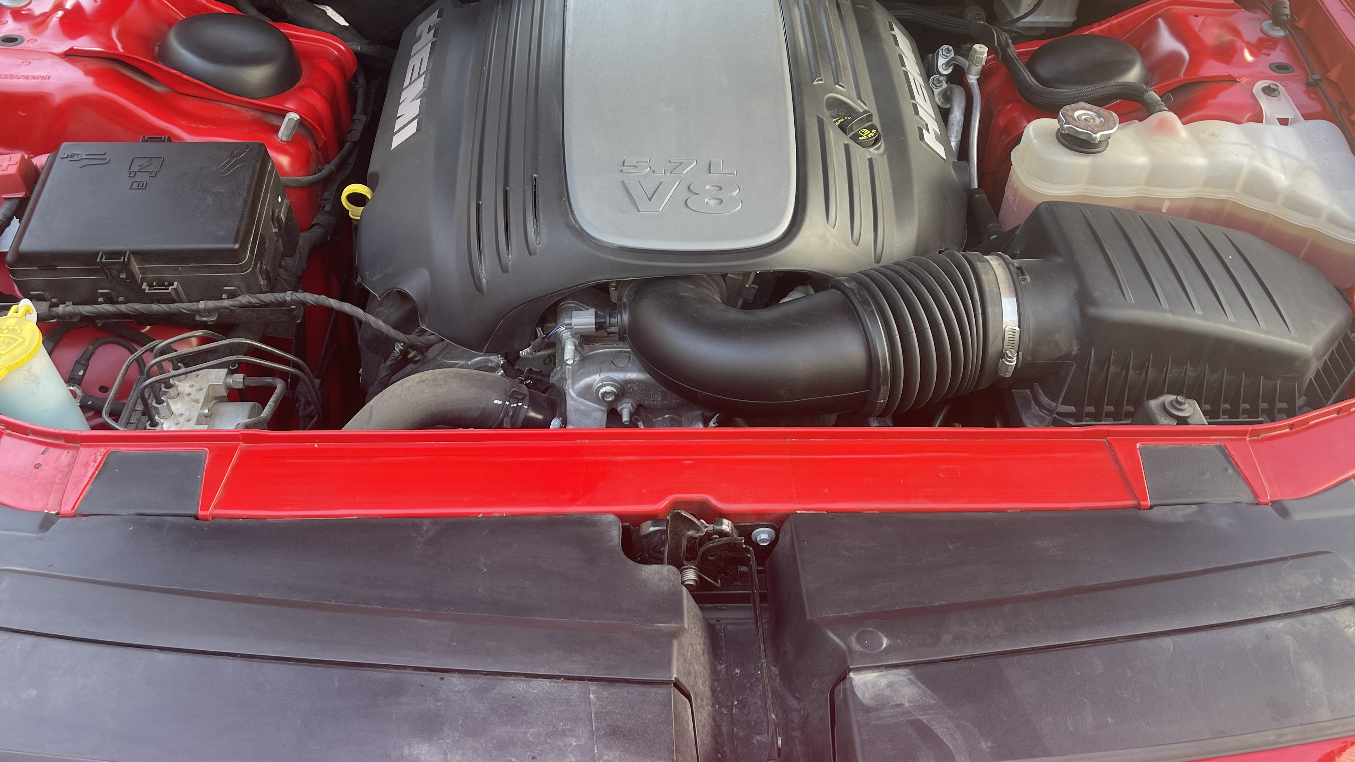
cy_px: 280
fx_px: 1042
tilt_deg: -41.0
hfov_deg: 66.0
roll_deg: -3.8
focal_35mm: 29
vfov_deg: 39.9
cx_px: 700
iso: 40
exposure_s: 1/121
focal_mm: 5.1
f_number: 1.6
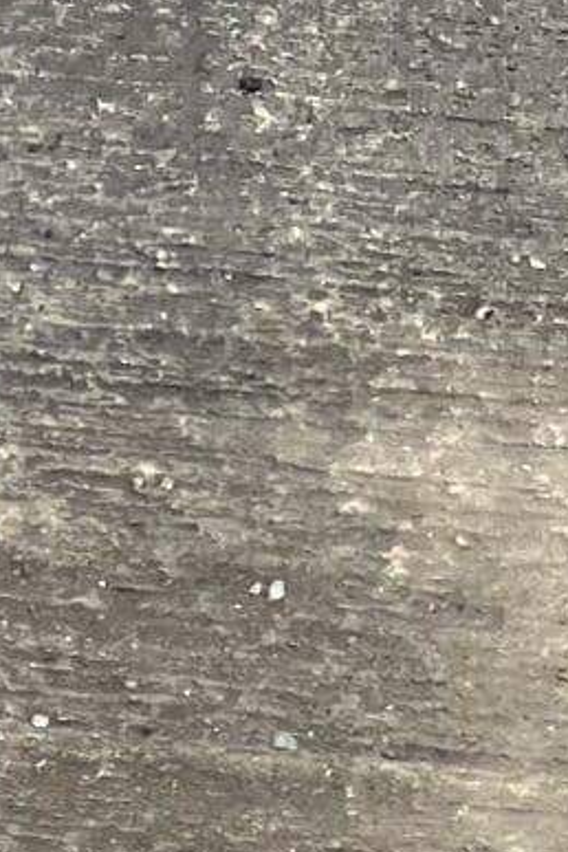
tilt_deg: -72.1
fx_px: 3384
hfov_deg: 8.7
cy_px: 2098
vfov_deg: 11.6
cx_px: -795
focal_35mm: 143
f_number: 1.6
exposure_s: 1/326
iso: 50
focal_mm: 5.1
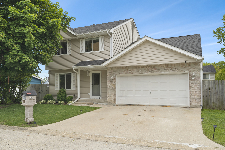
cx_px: 112
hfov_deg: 63.7
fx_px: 181
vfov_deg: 45.0
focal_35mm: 29
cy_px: 75
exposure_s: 1/30
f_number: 9
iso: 320
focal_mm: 29
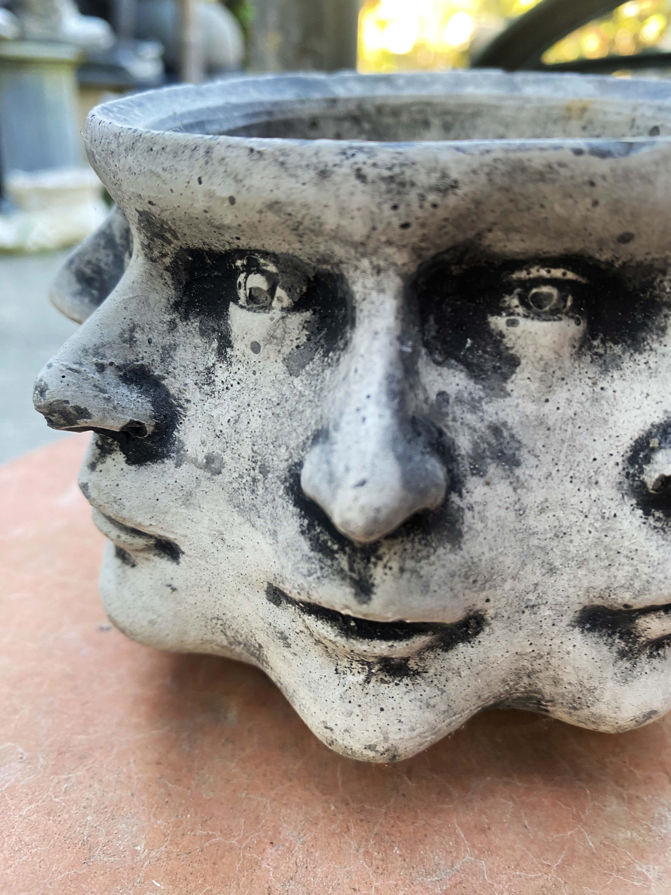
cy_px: 448
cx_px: 336
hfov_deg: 54.9
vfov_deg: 69.4
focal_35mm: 25
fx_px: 646
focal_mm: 4.25
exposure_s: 1/71
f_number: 1.8
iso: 125
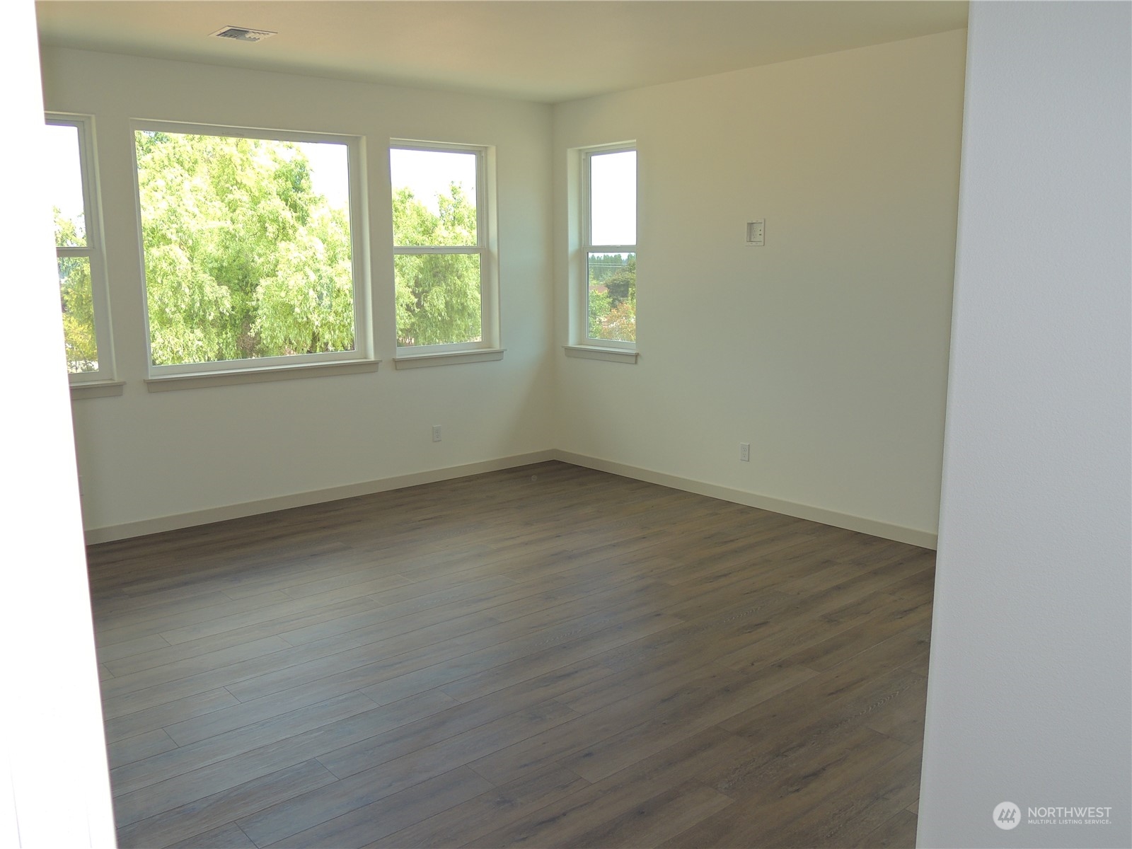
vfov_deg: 46.8
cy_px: 424
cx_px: 566
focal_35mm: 30
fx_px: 981
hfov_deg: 60.0
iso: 100
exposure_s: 1/80
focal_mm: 5.3
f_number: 3.1
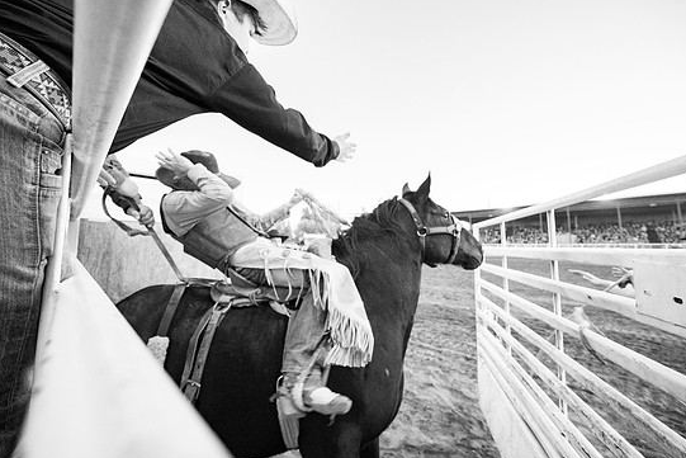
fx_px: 286
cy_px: 220
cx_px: 353
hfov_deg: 100.4
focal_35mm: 15
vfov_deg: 77.3
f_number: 4
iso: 5000
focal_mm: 14
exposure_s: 1/500
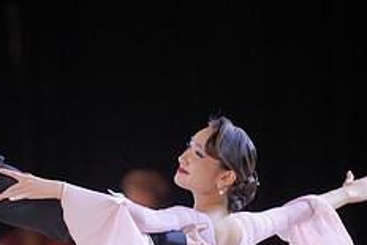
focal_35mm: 375
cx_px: 110
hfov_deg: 5.5
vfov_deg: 3.7
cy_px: 338
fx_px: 3825
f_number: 2
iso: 1250
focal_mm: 150
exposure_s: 1/500
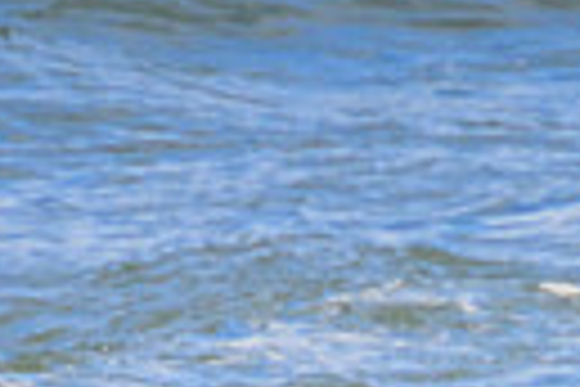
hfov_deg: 0.6
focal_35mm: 3598
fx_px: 57963
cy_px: 767
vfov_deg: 0.4
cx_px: 405
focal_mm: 800
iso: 800
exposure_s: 1/2000
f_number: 11
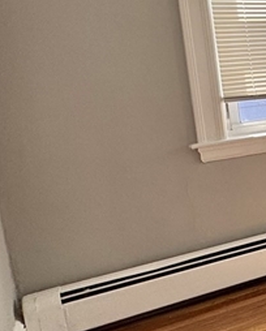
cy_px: 94
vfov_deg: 33.6
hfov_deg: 16.6
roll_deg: +2.8
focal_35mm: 55
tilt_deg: -6.2
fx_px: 540
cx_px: 591
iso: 40
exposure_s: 1/139
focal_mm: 2.22
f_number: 2.2
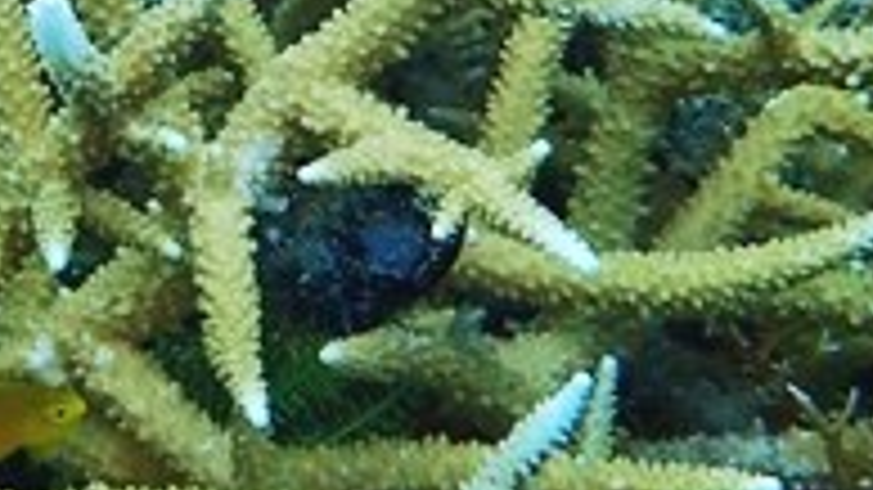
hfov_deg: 22.8
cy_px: -45
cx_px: 22
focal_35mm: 90
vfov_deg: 13.2
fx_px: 2083
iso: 100
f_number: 2.8
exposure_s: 1/320
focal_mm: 4.5
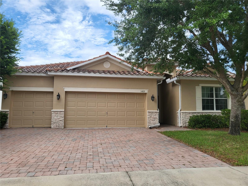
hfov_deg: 67.3
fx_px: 186
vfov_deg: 53.1
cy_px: 93
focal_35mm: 26
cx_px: 124
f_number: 1.8
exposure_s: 1/1728
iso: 50
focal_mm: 4.25
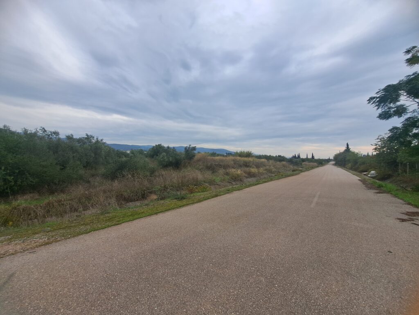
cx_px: 210
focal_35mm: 13
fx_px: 157
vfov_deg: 89.9
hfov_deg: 106.2
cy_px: 158
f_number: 2.2
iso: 50
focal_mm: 1.74
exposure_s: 1/534
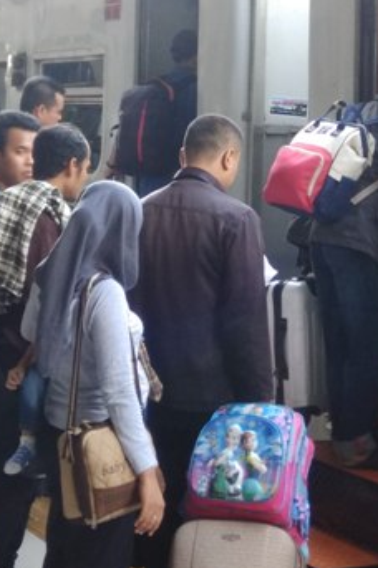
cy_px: 109
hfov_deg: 26.3
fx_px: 805
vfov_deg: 37.5
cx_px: 134
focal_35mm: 51
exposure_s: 1/33
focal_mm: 3.57
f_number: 2
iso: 160
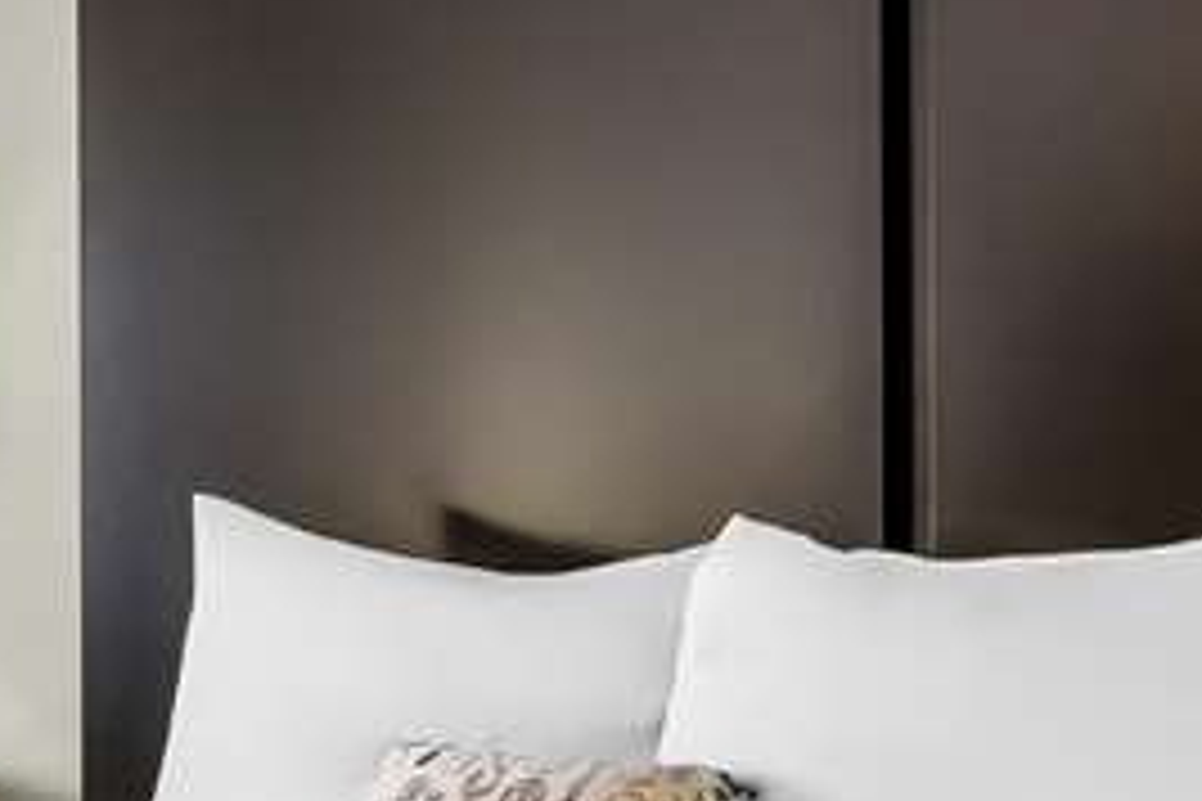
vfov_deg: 14.7
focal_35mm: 92
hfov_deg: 21.7
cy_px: 706
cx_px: 155
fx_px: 3072
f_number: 10
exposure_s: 1/1.25
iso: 400
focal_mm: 24
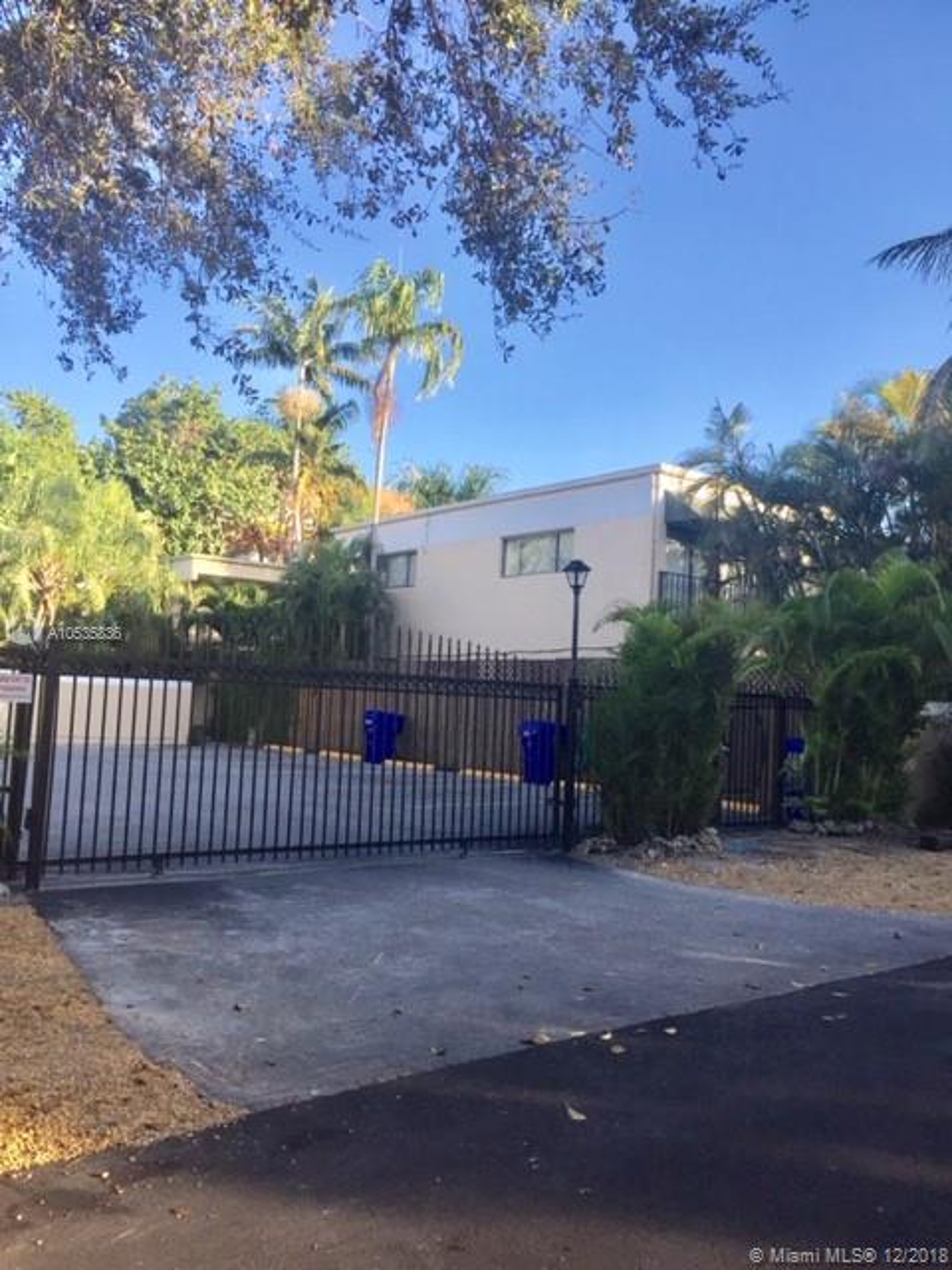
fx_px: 1063
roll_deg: -3.0
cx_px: 476
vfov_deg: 61.7
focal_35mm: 29
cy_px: 635
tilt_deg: +5.7
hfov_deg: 48.2
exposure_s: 1/719
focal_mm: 4.15
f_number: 2.2
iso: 32
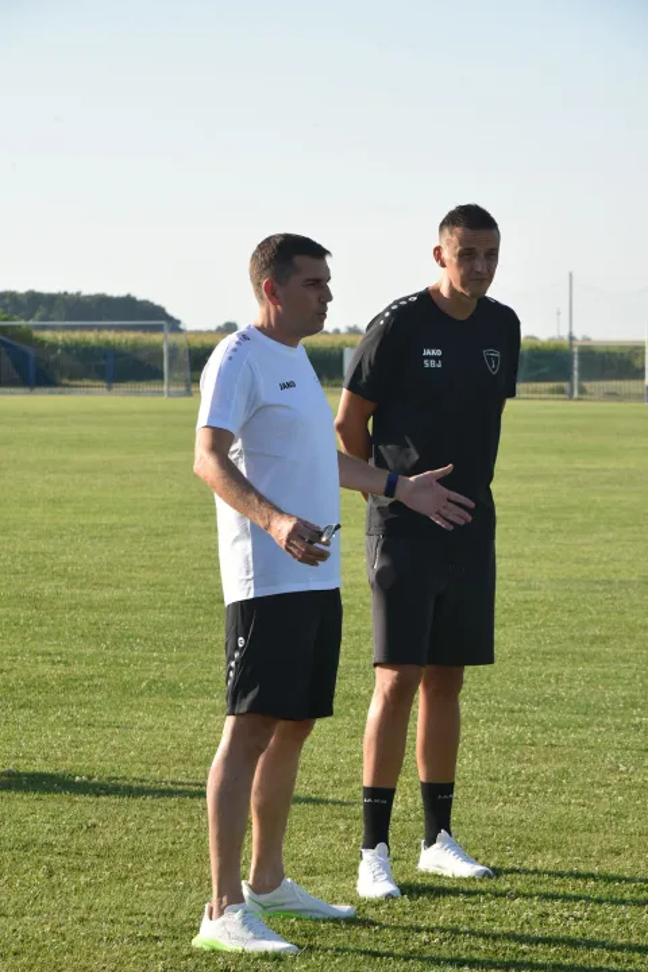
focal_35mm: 112
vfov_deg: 18.3
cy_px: 486
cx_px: 324
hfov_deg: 12.2
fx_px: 3024
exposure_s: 1/400
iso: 500
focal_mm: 112
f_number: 11
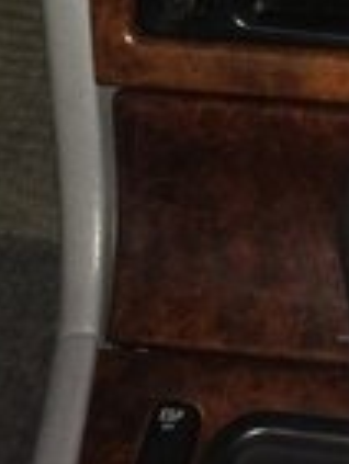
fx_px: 1369
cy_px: -217
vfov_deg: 17.4
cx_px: 392
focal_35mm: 102
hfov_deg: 14.2
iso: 80
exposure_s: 1/17
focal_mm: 4.15
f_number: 2.2
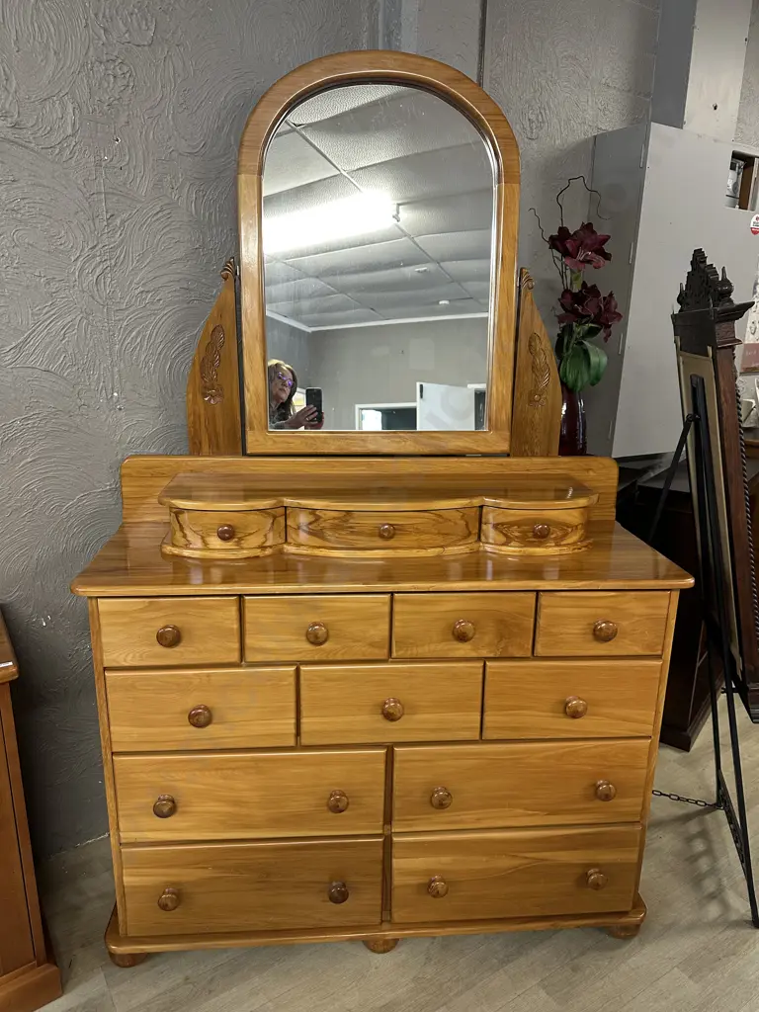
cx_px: 380
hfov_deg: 56.8
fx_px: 702
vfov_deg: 71.6
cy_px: 506
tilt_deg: -15.2
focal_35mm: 24
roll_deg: -1.5
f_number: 1.78
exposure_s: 1/50
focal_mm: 6.86
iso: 200
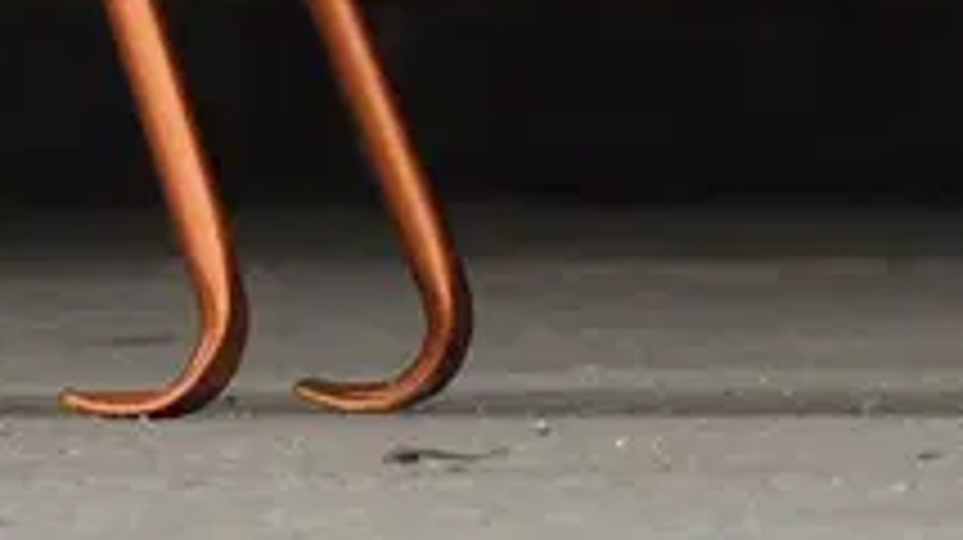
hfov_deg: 1.4
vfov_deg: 0.8
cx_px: 274
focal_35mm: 1584
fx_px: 40417
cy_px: -1118
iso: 800
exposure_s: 1/250
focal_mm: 180
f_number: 5.6
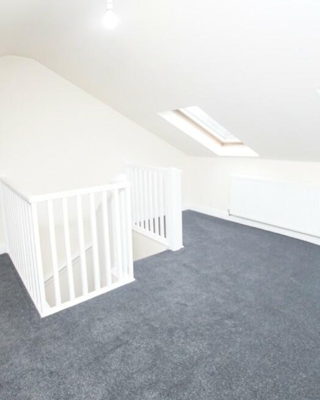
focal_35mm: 22
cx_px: 156
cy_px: 205
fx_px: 260
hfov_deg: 63.1
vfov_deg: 75.0
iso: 1600
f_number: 3.5
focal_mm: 10
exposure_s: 1/160
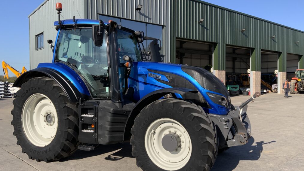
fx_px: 258
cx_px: 153
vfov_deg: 36.7
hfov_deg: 61.0
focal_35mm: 32
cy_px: 88
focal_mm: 3
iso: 16
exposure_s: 1/1221
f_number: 1.8
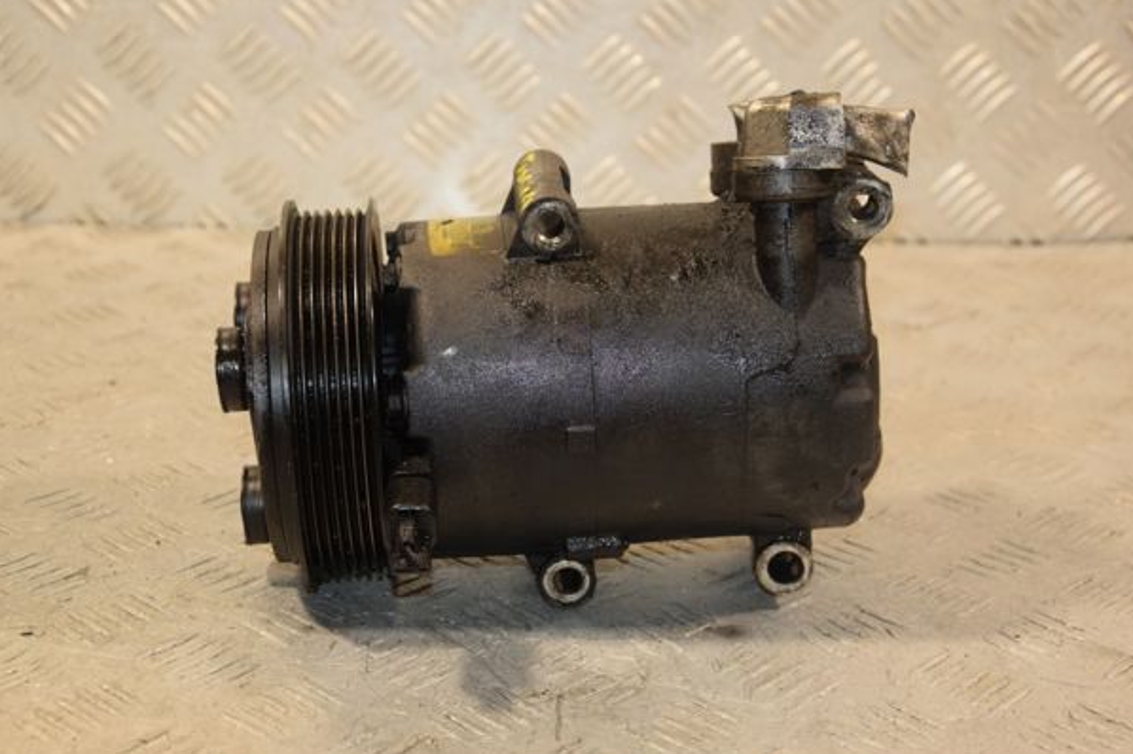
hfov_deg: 26.3
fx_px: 2422
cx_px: 601
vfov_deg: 17.7
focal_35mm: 77
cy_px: 364
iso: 800
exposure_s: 1/160
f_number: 4.8
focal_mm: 48
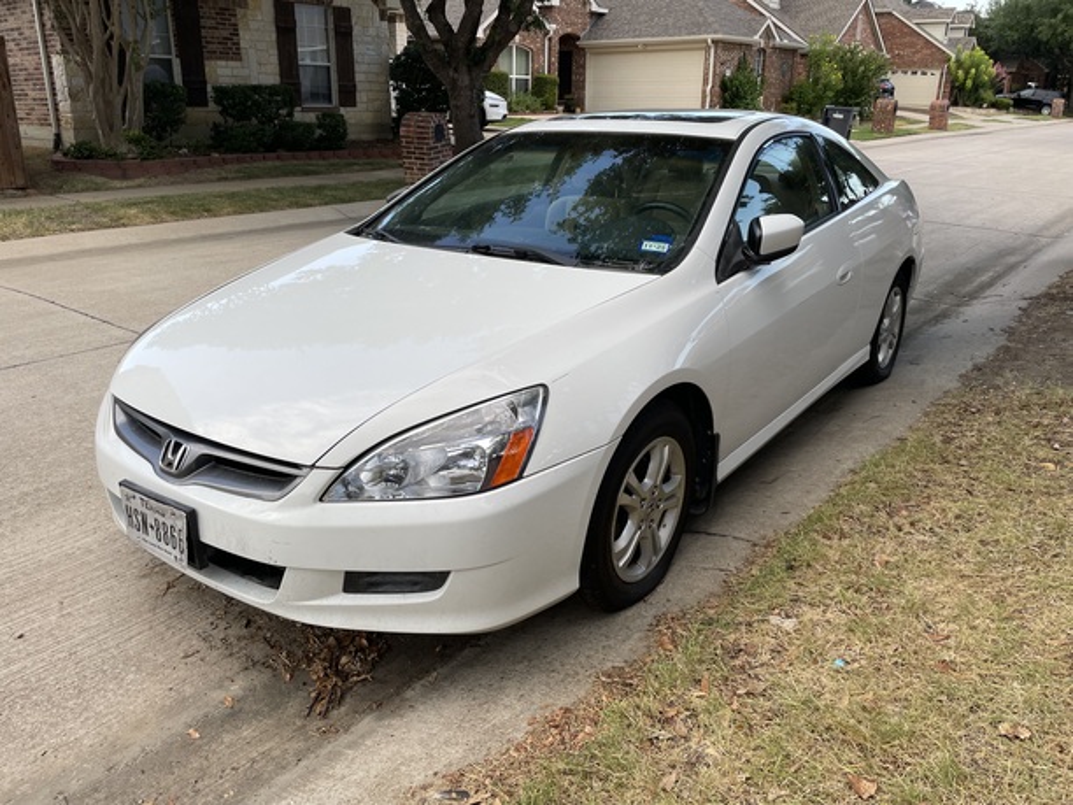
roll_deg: -0.1
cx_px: 536
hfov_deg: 67.3
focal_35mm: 26
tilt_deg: -19.4
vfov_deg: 53.1
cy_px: 402
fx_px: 806
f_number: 1.6
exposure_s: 1/303
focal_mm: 4.2
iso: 32
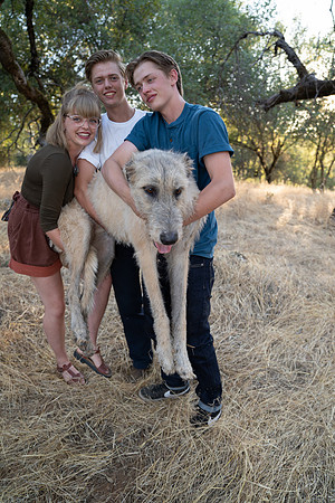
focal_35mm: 24
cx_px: 168
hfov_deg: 53.1
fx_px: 335
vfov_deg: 73.7
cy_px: 252
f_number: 2.8
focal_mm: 24
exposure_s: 1/160
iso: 250
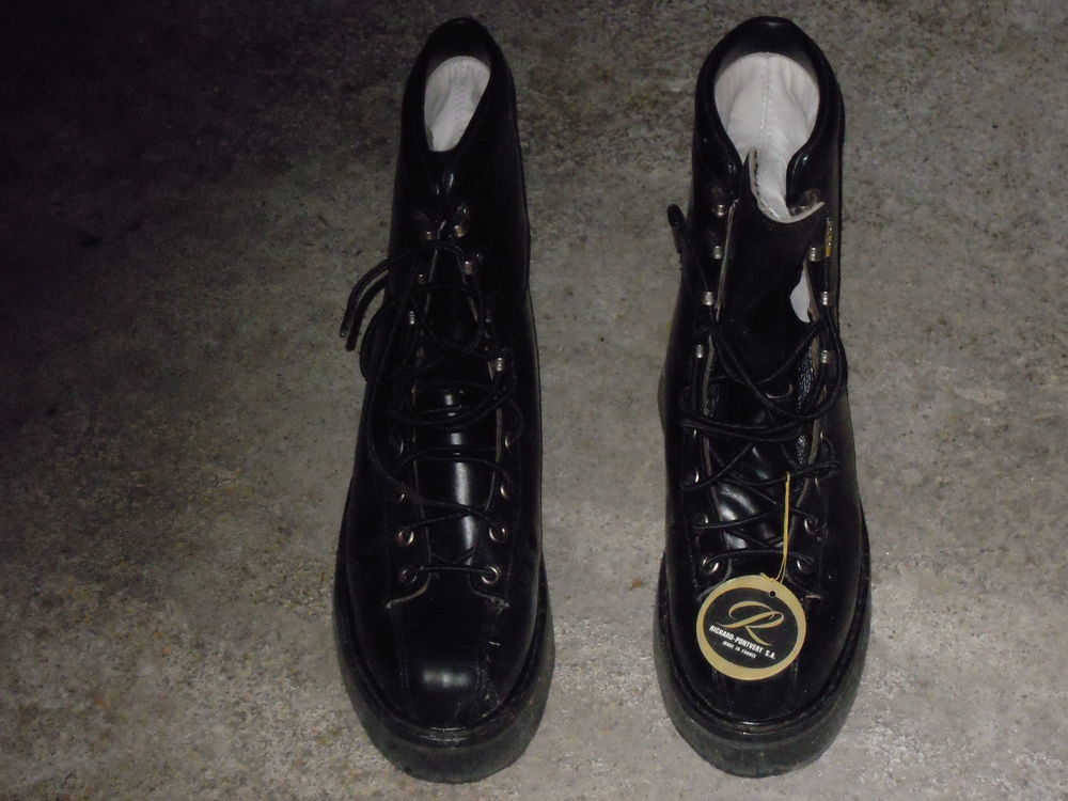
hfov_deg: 19.6
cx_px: 534
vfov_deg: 14.8
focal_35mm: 100
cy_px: 400
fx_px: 3085
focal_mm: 17.9
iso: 1600
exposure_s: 1/250
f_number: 5.4
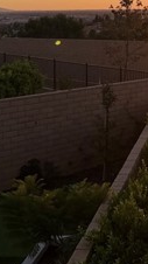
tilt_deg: -1.0
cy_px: 19
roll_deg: +1.0
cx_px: 206
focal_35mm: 74
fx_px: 517
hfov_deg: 15.3
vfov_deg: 27.4
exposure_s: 1/1727
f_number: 1.78
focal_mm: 6.76
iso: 80
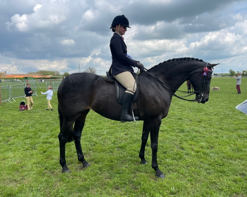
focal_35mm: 28
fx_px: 205
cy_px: 96
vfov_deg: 51.5
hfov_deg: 62.1
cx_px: 134
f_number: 1.6
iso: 32
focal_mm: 5.1
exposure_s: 1/3344
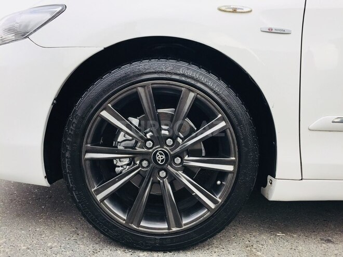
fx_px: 287
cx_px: 172
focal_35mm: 29
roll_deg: -3.9
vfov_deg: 48.2
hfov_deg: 61.7
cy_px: 128
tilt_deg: -3.7
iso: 32
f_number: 2.2
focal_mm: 4.15
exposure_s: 1/366
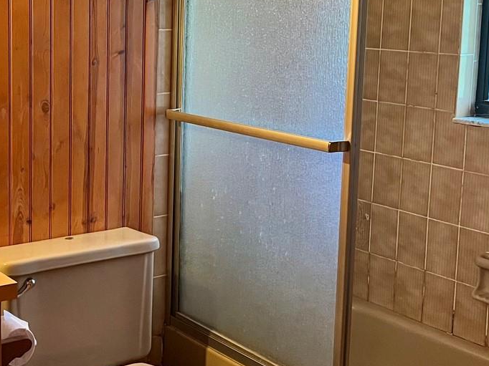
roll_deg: -1.6
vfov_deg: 23.9
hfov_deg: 31.4
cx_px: 163
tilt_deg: -7.8
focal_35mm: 61
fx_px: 861
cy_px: 113
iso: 500
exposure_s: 1/60
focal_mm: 5.1
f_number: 1.6
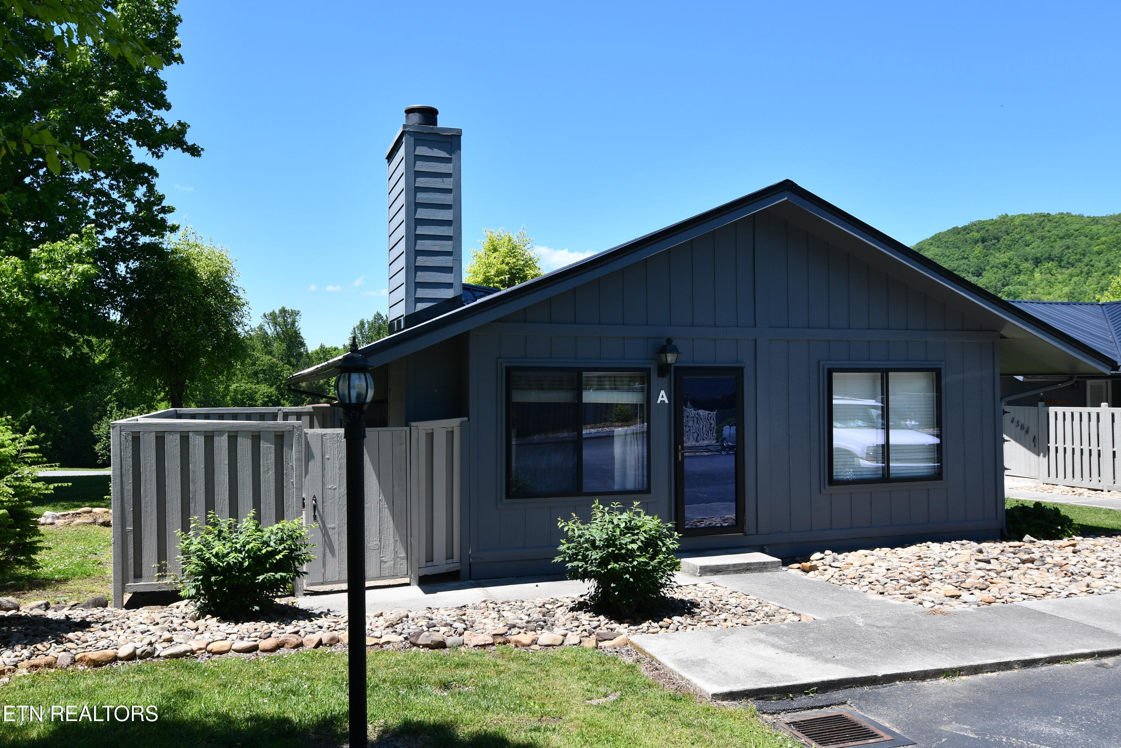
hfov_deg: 61.9
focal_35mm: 30
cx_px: 560
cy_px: 374
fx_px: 934
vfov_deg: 43.6
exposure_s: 1/250
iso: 110
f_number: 8
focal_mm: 20
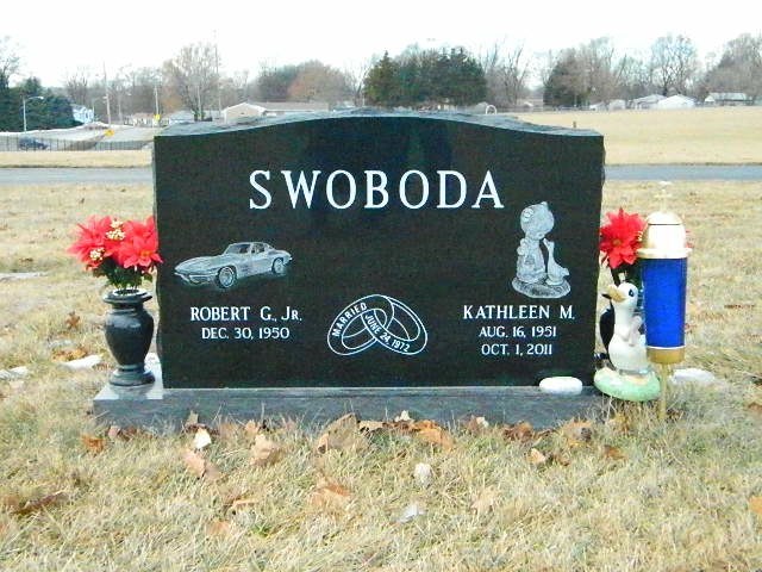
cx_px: 381
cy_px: 286
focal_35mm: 47
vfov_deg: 30.9
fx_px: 1035
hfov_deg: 40.4
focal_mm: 8.4
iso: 6400
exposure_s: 1/1000
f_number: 10.2
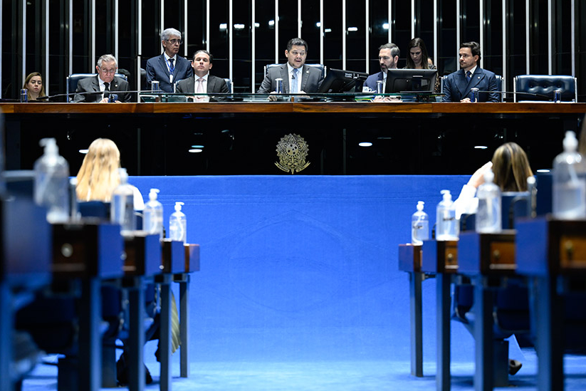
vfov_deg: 14.0
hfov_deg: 20.8
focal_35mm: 98
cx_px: 286
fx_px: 1595
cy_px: 201
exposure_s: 1/160
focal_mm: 94
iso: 2500
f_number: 2.8
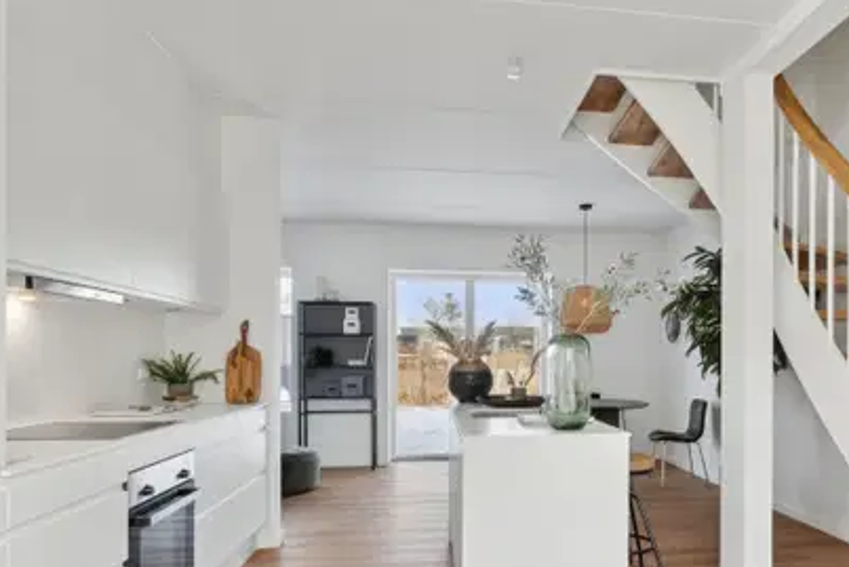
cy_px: 372
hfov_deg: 65.4
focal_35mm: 27
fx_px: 646
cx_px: 541
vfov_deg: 46.7
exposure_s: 1/30
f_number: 8
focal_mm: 11.5
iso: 200
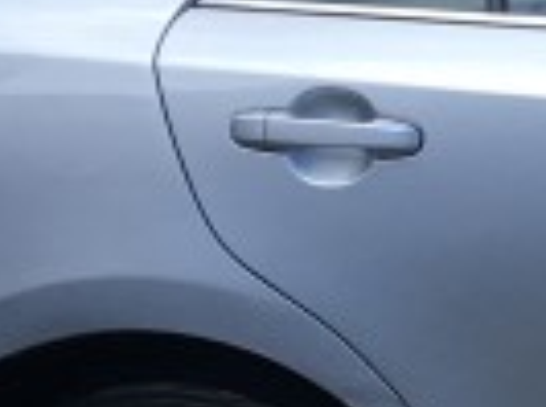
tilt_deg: -10.3
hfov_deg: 8.1
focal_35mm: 224
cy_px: 456
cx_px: 1367
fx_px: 3524
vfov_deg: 6.6
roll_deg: +3.2
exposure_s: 1/1083
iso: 25
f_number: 2.2
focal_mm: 4.15
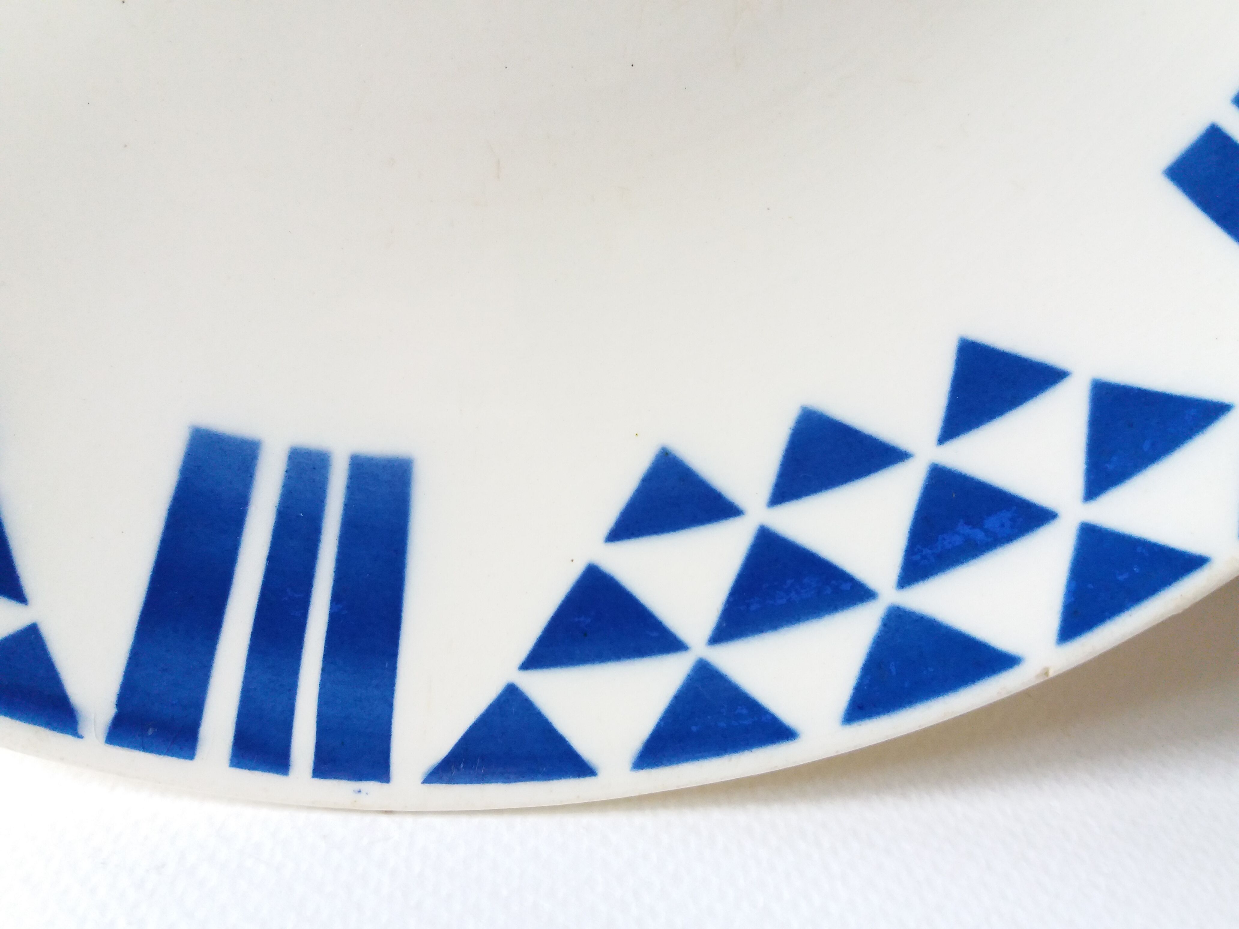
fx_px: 1002
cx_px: 620
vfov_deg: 49.7
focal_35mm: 28
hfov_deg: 63.4
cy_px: 464
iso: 200
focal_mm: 3.7
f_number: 1.9
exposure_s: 1/100
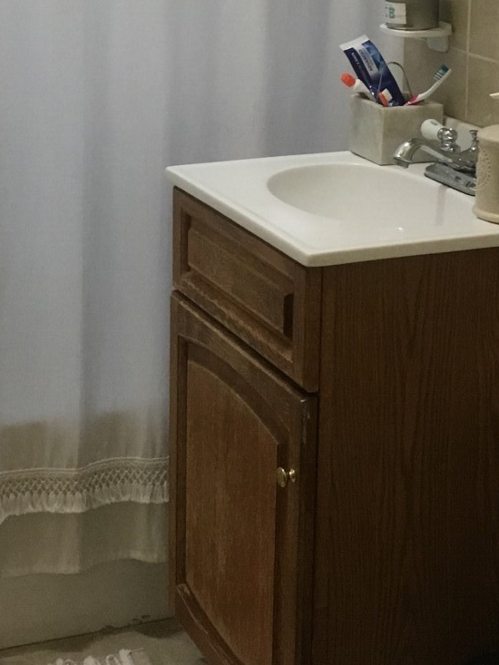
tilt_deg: -8.7
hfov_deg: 18.1
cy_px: 79
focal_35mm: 81
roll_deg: -0.3
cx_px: 148
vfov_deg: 23.5
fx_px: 1556
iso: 125
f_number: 2.2
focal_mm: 4.15
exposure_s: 1/30
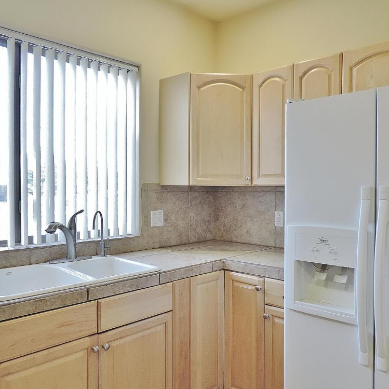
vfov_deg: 55.6
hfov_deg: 55.6
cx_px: 202
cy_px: 196
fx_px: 369
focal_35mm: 29
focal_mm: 4.3
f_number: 3
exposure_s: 1/30
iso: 280
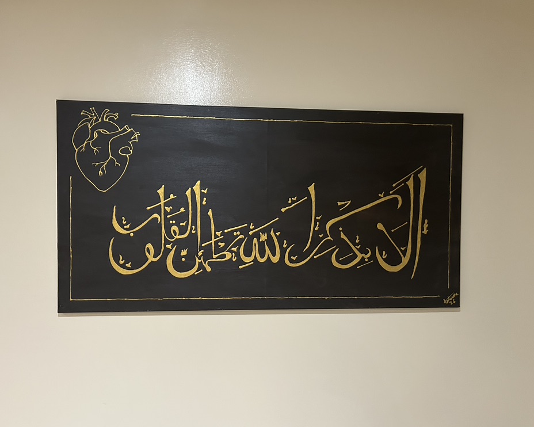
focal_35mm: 28
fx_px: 442
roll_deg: -0.1
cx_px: 253
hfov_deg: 62.2
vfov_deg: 51.5
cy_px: 220
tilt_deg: -0.5
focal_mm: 5.7
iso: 500
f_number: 1.5
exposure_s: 1/60
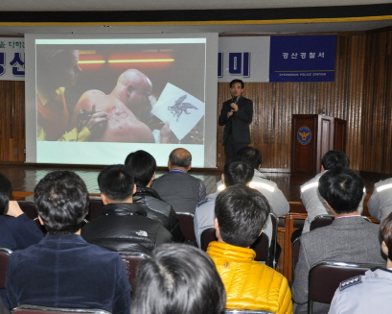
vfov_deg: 27.6
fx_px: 638
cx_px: 163
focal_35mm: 55
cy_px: 158
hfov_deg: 34.1
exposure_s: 1/60
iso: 800
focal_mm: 32
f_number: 4.2
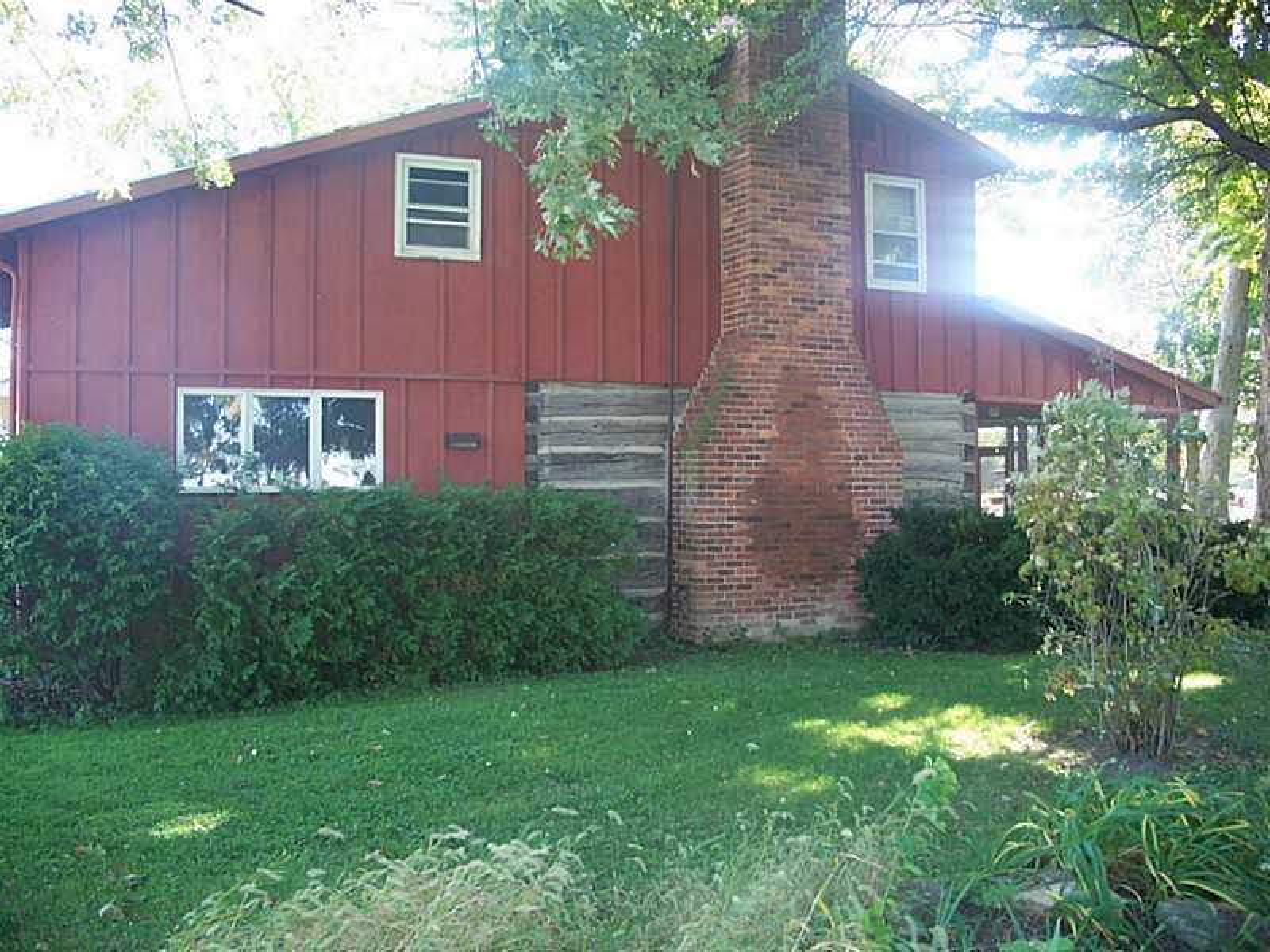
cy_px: 476
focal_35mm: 37
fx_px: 1357
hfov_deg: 50.1
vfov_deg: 38.7
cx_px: 635
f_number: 2.8
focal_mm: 7.8
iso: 125
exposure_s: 1/60
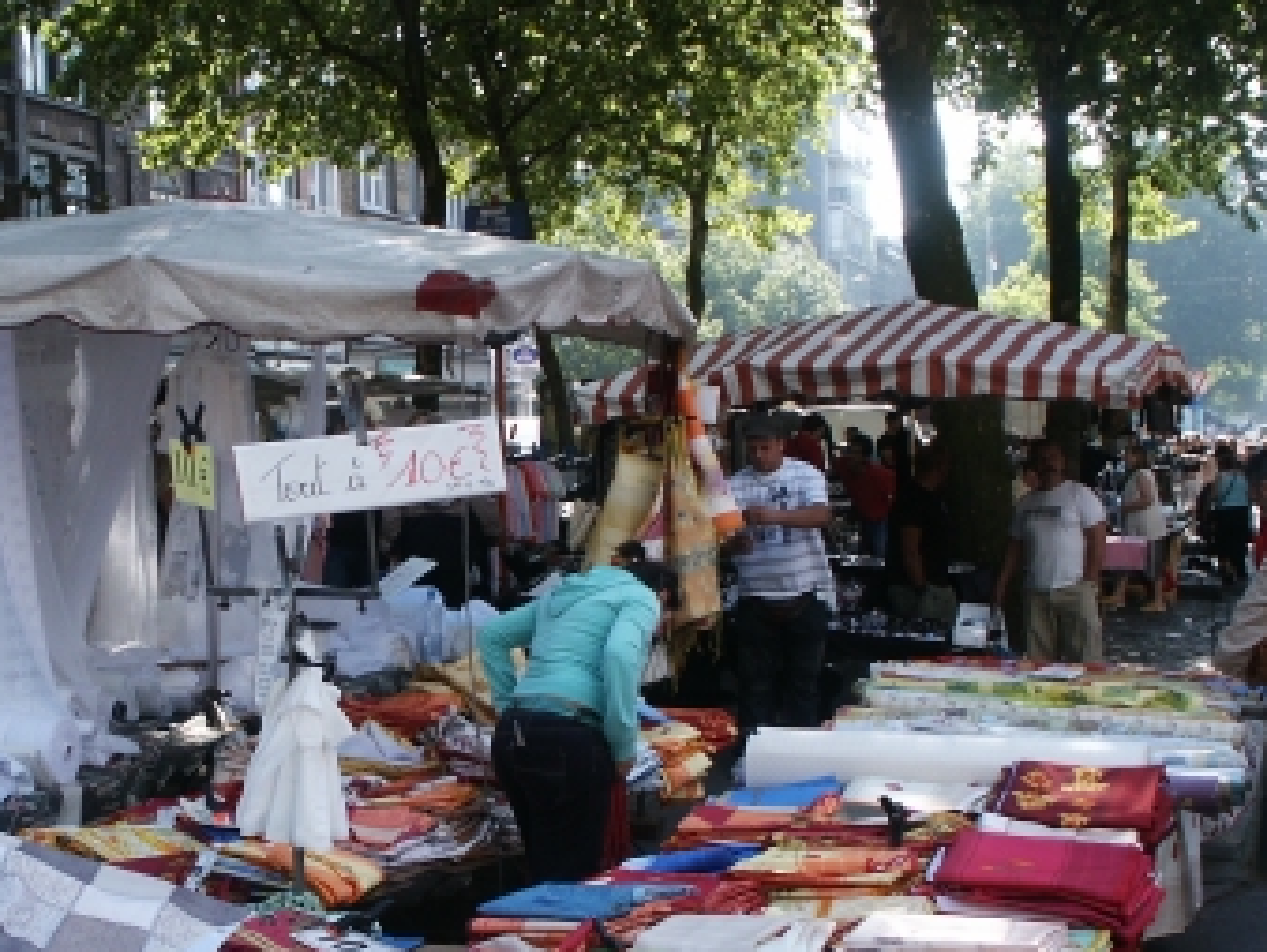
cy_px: 590
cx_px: 397
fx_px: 2088
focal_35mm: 57
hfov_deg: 33.4
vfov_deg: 25.6
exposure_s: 1/45
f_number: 6.7
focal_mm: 7.18
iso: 64
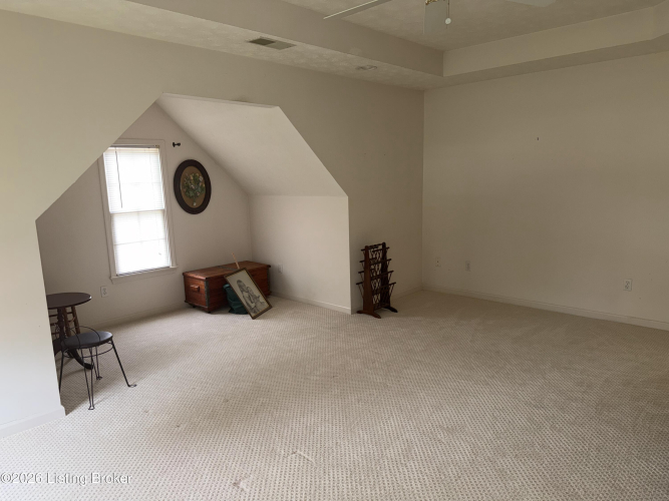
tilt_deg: -10.9
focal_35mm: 24
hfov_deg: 71.6
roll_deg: +1.4
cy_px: 250
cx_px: 334
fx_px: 464
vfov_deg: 56.8
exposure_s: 1/52
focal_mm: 6.76
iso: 100
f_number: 1.78
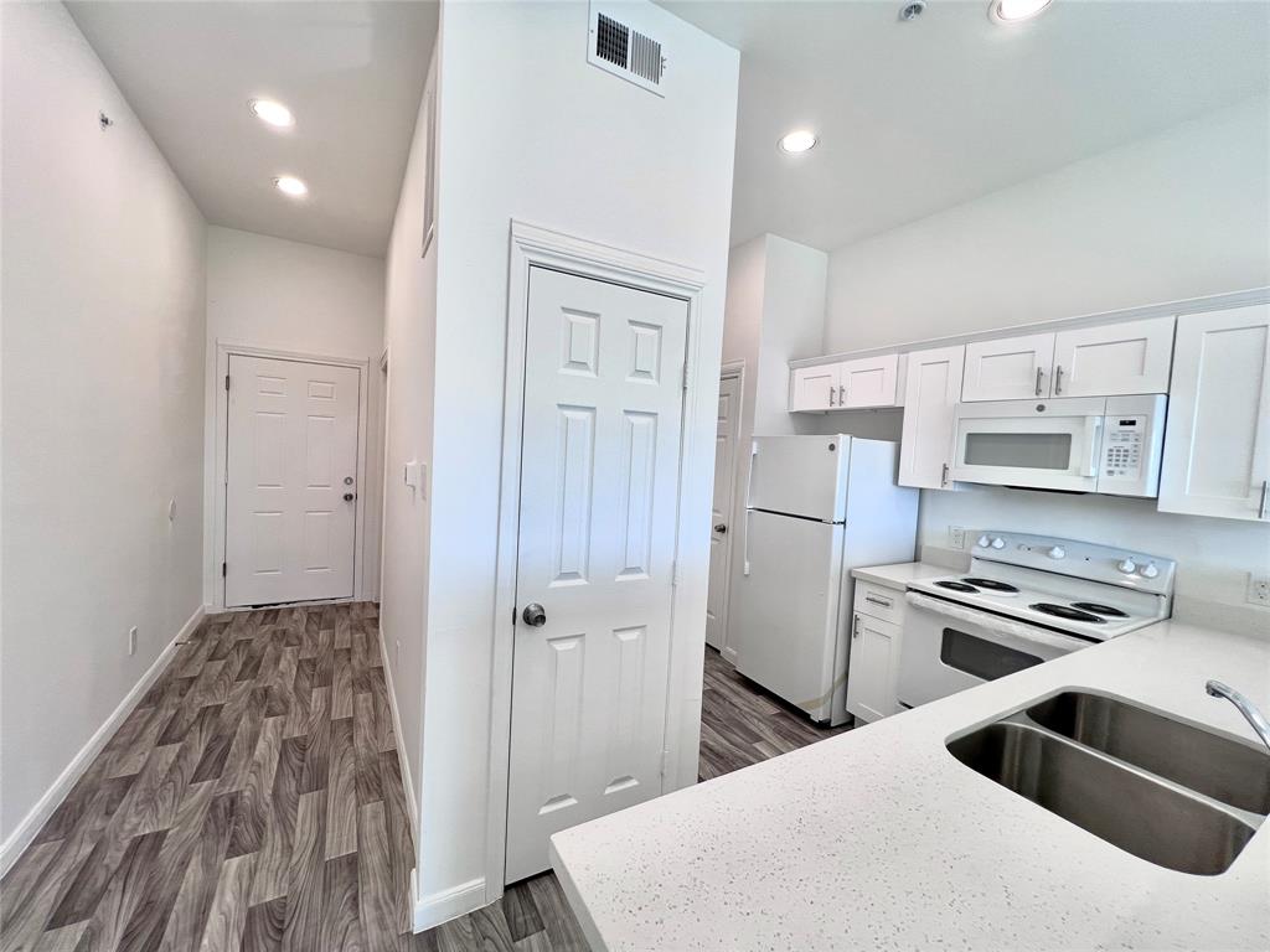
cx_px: 635
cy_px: 476
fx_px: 477
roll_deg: -3.3
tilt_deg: -3.6
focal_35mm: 13
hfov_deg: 106.2
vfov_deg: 89.9
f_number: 1.8
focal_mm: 1.57
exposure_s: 1/120
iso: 50
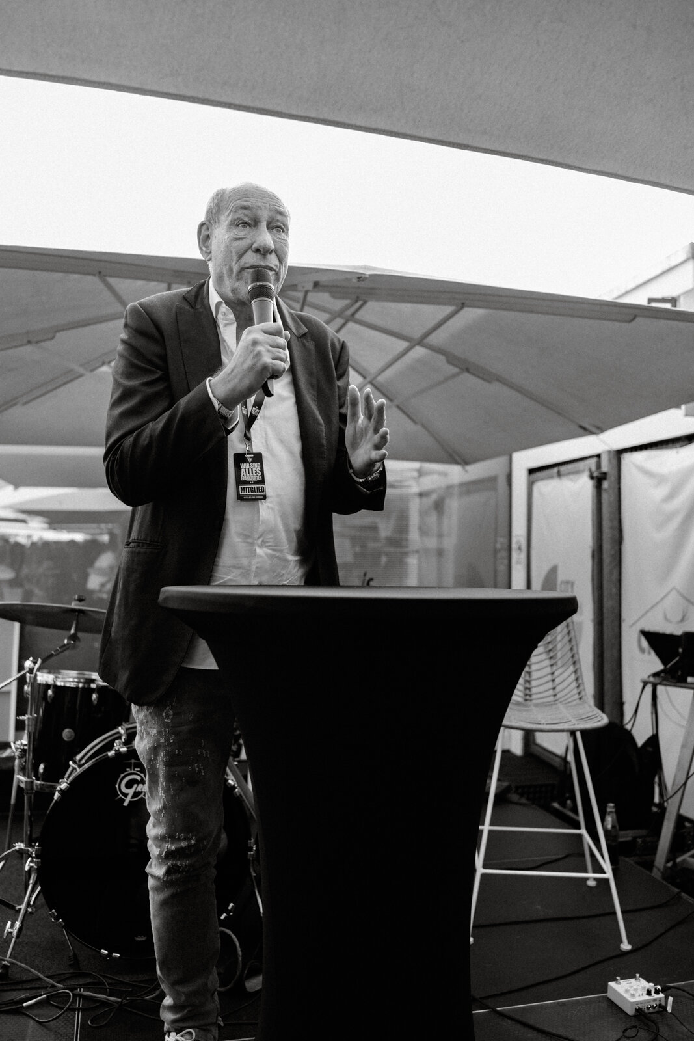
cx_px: 347
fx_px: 809
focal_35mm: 28
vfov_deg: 65.5
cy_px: 520
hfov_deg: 46.4
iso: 400
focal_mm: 28
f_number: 2.7
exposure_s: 1/250
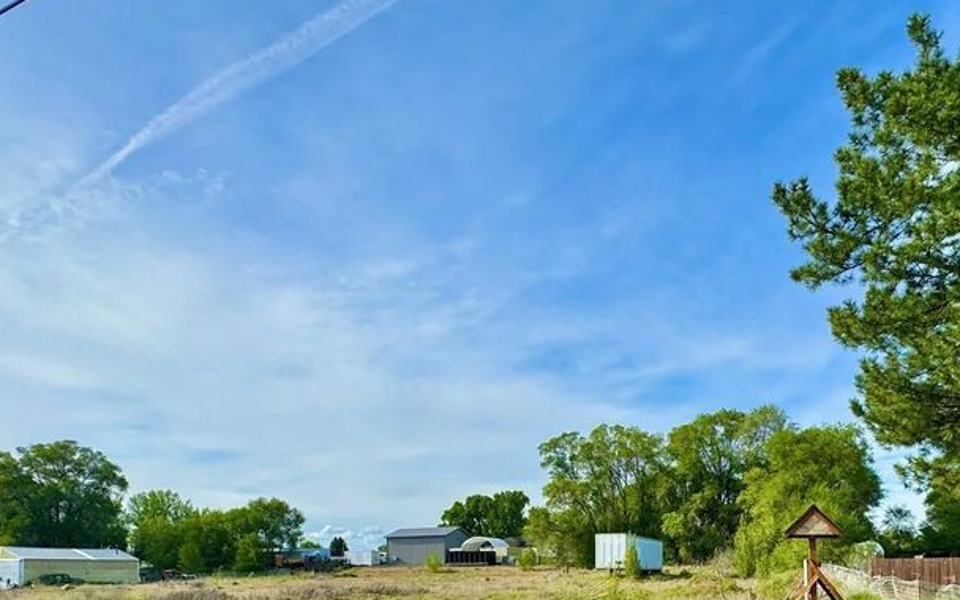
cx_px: 523
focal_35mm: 25
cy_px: 545
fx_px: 654
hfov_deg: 72.4
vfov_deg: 44.6
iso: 50
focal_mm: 2.22
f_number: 2.2
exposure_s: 1/2494
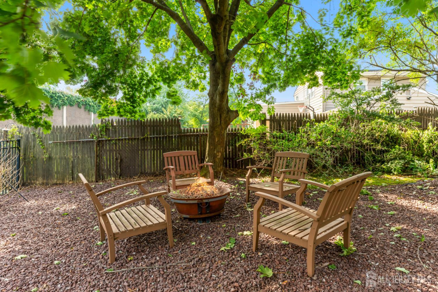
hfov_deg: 84.0
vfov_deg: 61.9
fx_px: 243
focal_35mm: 20
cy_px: 146
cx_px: 219
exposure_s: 1/80
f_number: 11
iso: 160
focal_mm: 20
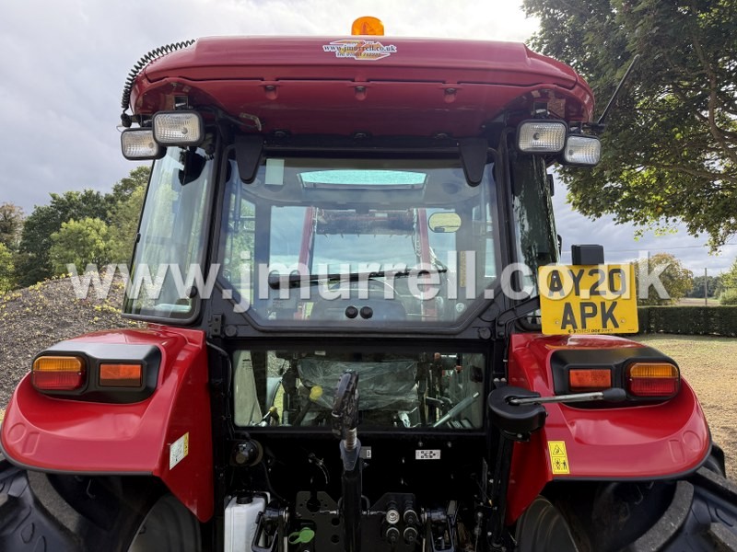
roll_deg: -0.1
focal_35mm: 24
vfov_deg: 56.8
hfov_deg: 71.6
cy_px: 276
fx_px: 511
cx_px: 368
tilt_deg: +2.2
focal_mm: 6.76
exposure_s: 1/1522
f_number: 1.78
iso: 100
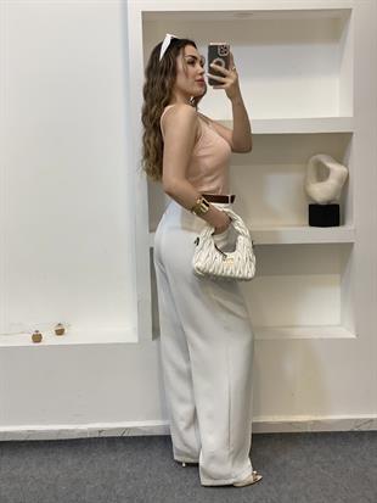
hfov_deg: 28.0
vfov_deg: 36.8
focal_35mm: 52
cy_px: 252
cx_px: 188
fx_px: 755
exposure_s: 1/100
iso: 125
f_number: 2
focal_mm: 6
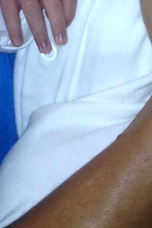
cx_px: -64
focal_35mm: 164
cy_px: -127
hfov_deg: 8.2
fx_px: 1039
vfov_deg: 11.9
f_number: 2.4
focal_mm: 4.12
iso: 50
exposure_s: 1/17
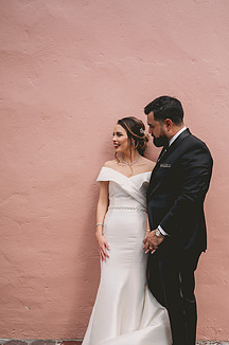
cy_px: 228
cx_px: 138
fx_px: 364
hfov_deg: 34.8
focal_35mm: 38
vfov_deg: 50.0
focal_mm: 27.5
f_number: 2.8
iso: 64
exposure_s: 1/800
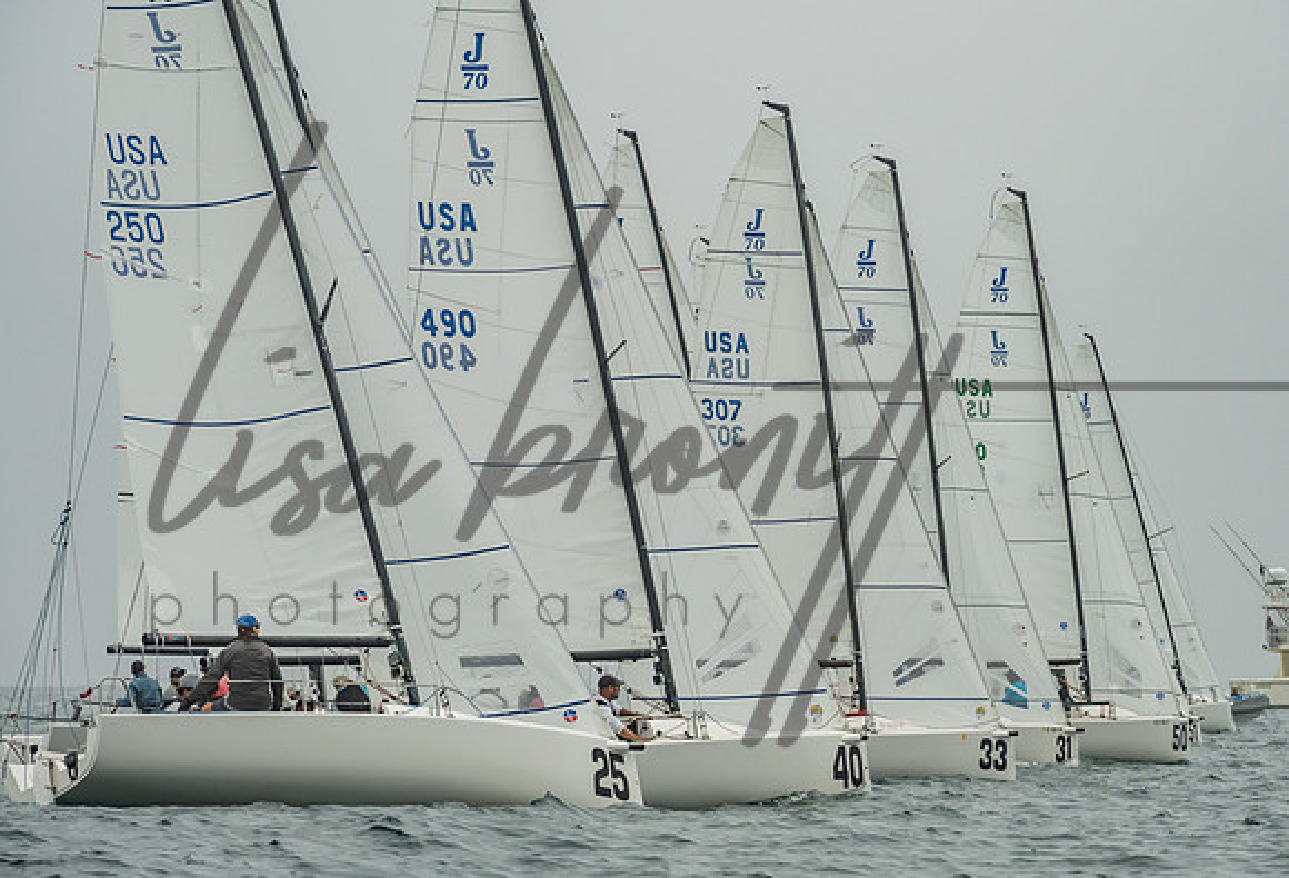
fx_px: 7585
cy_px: 424
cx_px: 680
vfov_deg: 6.6
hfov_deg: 9.7
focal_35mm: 210
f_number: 9
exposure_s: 1/2000
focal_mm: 170
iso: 800
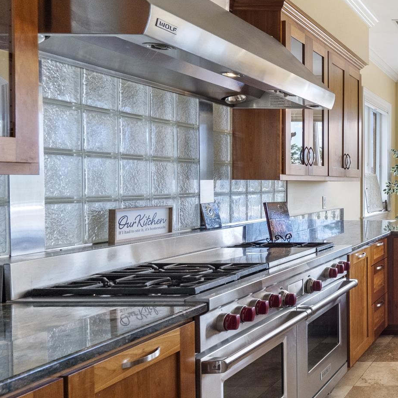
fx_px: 481
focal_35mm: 37
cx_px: 519
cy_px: 191
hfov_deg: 33.0
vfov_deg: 44.9
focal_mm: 16
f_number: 8
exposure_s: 1/15
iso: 1250
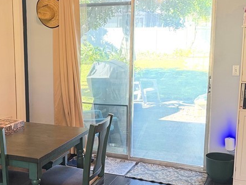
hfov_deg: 34.3
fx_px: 391
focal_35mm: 55
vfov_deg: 26.5
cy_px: 102
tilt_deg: -9.1
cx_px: 67
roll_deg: +0.4
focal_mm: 6.76
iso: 250
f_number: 1.78
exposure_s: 1/120
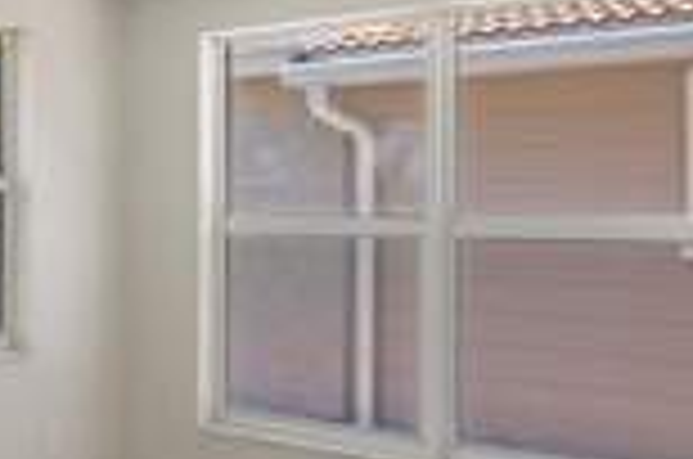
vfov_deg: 25.4
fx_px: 1018
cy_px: 200
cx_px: 54
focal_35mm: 53
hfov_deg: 35.1
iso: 320
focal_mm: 17
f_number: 9
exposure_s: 1/10
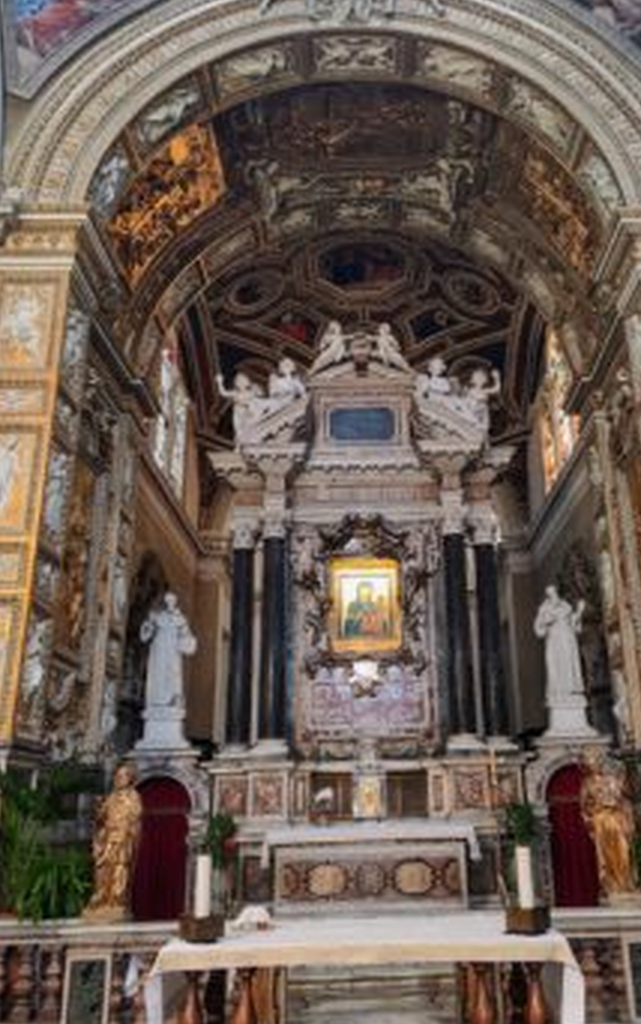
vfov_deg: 62.8
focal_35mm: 30
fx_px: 838
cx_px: 395
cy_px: 464
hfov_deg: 41.6
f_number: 1.8
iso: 320
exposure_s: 1/32
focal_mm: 6.06
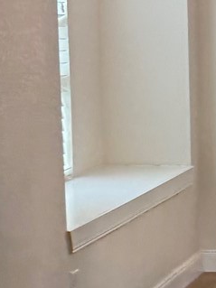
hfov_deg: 8.9
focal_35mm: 154
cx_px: 475
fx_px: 1282
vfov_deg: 12.8
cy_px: 202
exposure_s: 1/120
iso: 160
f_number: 1.78
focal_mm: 6.76
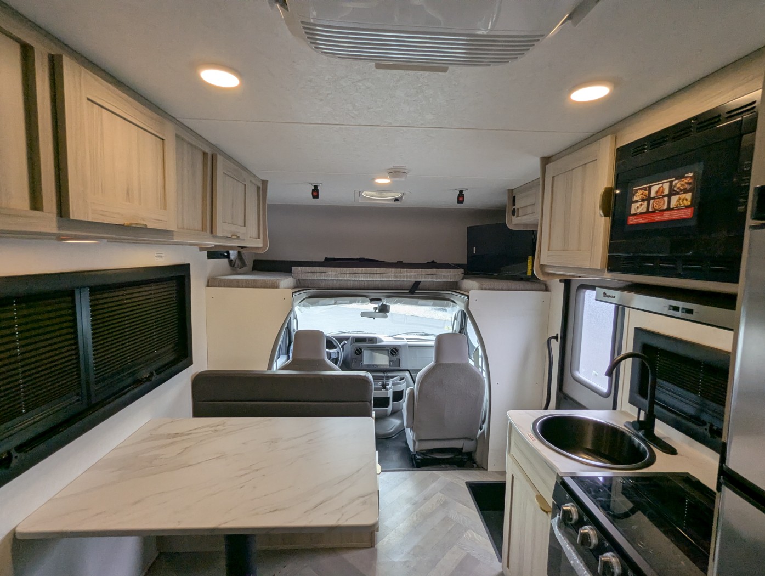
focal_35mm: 16
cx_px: 382
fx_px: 354
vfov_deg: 78.2
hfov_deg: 94.4
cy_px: 288
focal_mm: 2.35
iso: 91
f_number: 2.2
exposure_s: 1/193
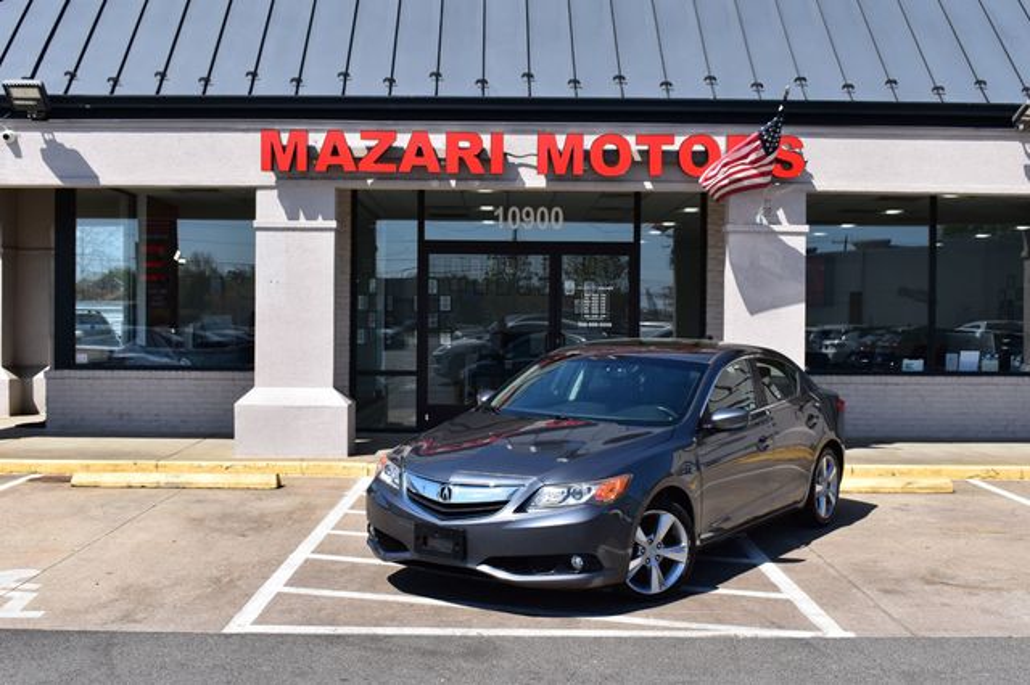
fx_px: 1244
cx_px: 515
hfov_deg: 45.0
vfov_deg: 30.8
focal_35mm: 44
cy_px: 342
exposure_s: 1/500
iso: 320
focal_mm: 29
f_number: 11
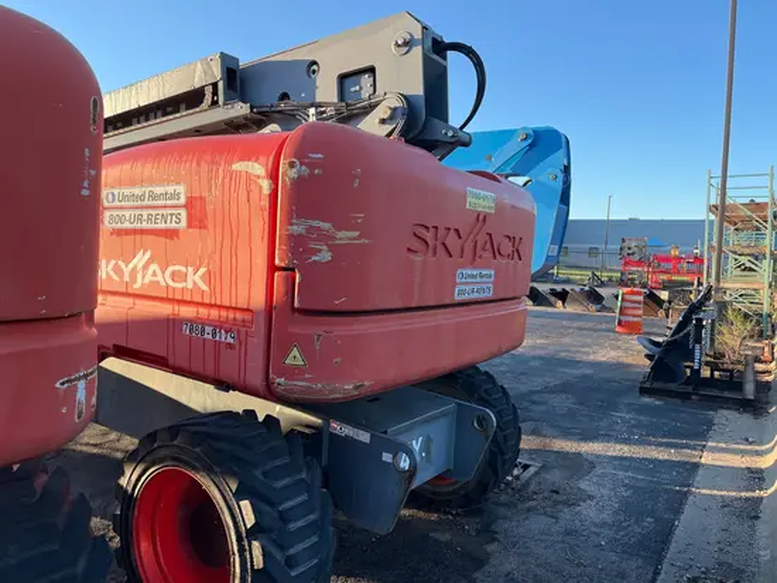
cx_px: 388
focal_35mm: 26
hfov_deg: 67.3
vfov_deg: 53.1
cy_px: 292
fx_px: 584
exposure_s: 1/608
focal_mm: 5.1
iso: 50
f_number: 1.6
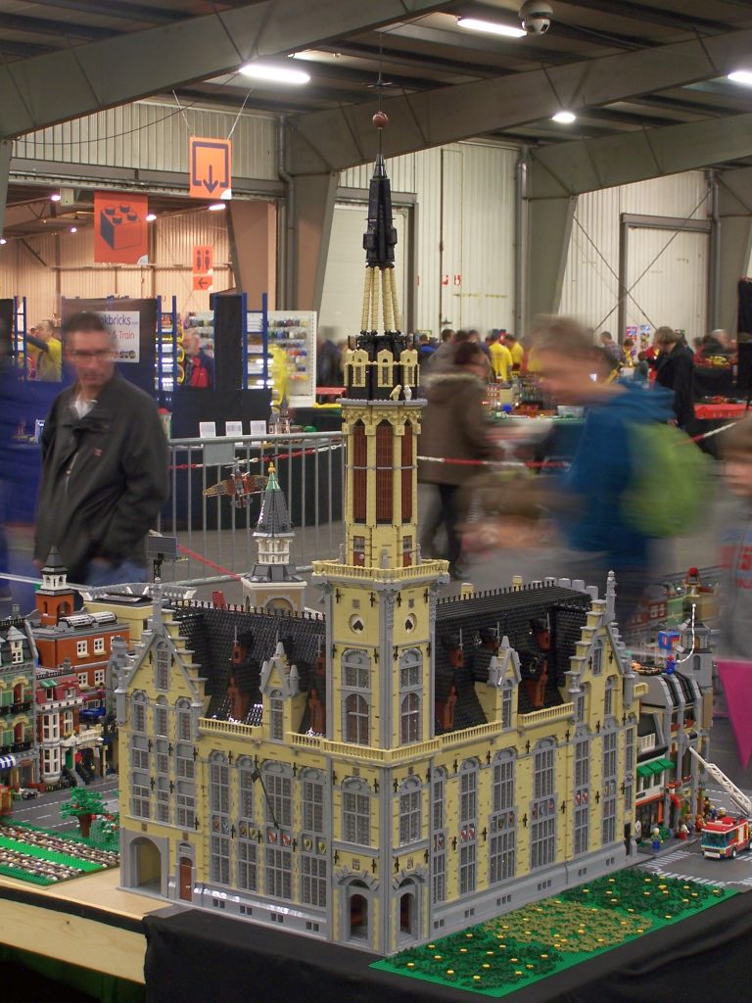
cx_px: 376
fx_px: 1999
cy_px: 502
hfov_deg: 21.3
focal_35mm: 69
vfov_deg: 28.2
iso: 80
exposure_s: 1/2
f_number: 3.2
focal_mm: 11.5
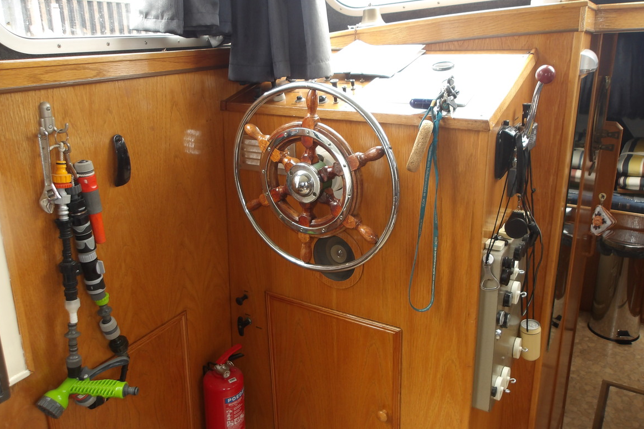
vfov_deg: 45.0
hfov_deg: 63.7
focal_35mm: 29
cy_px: 210
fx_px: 519
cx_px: 326
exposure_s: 1/50
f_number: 3
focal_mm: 4.9
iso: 100
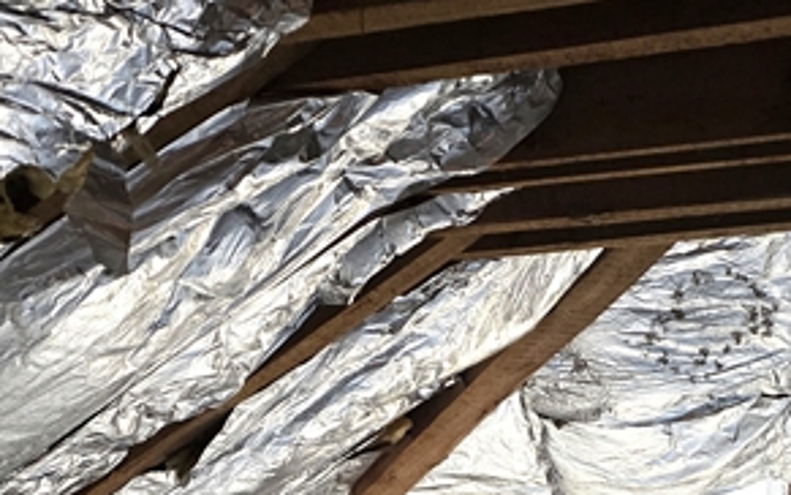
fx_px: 1445
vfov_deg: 18.1
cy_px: 650
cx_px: 334
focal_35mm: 67
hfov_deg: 30.6
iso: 640
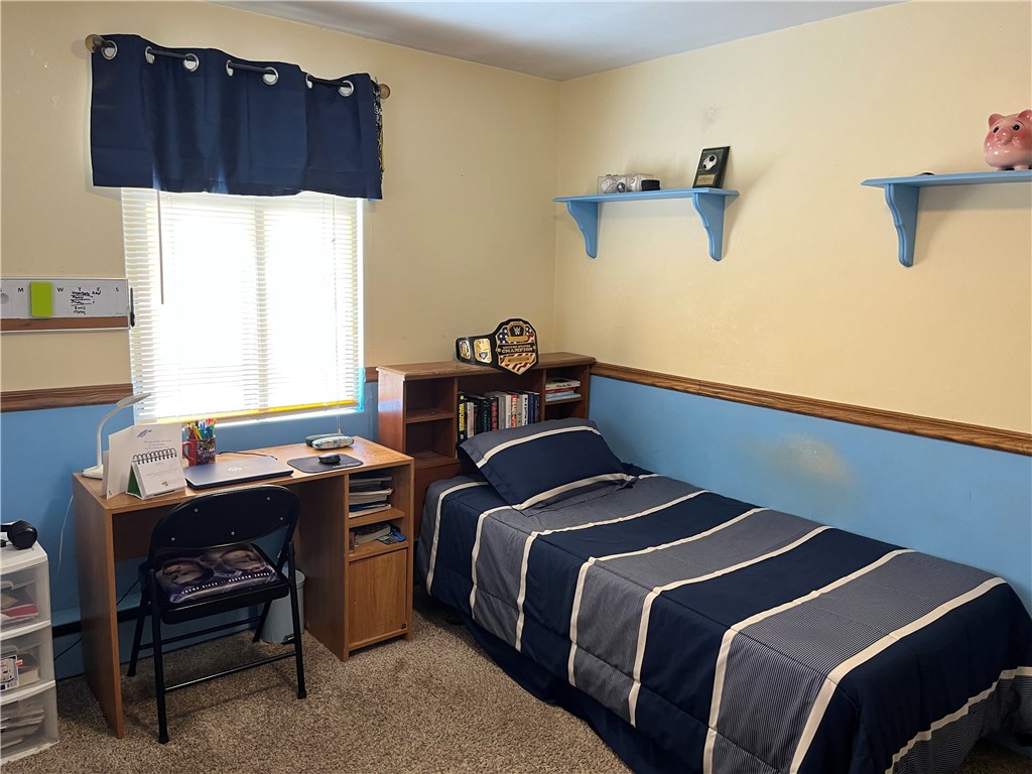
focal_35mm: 26
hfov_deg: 67.3
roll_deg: -1.8
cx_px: 516
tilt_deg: -9.3
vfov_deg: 53.1
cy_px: 387
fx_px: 775
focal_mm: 5.1
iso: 100
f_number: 1.6
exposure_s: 1/60
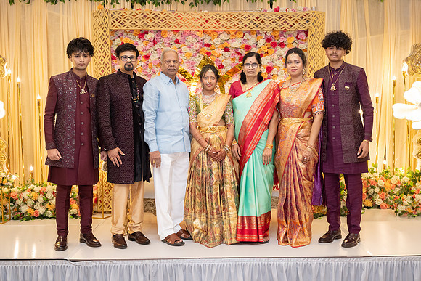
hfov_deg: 44.4
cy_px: 140
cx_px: 210
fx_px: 516
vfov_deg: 30.4
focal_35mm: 44
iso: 1000
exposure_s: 1/160
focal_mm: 43
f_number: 3.5
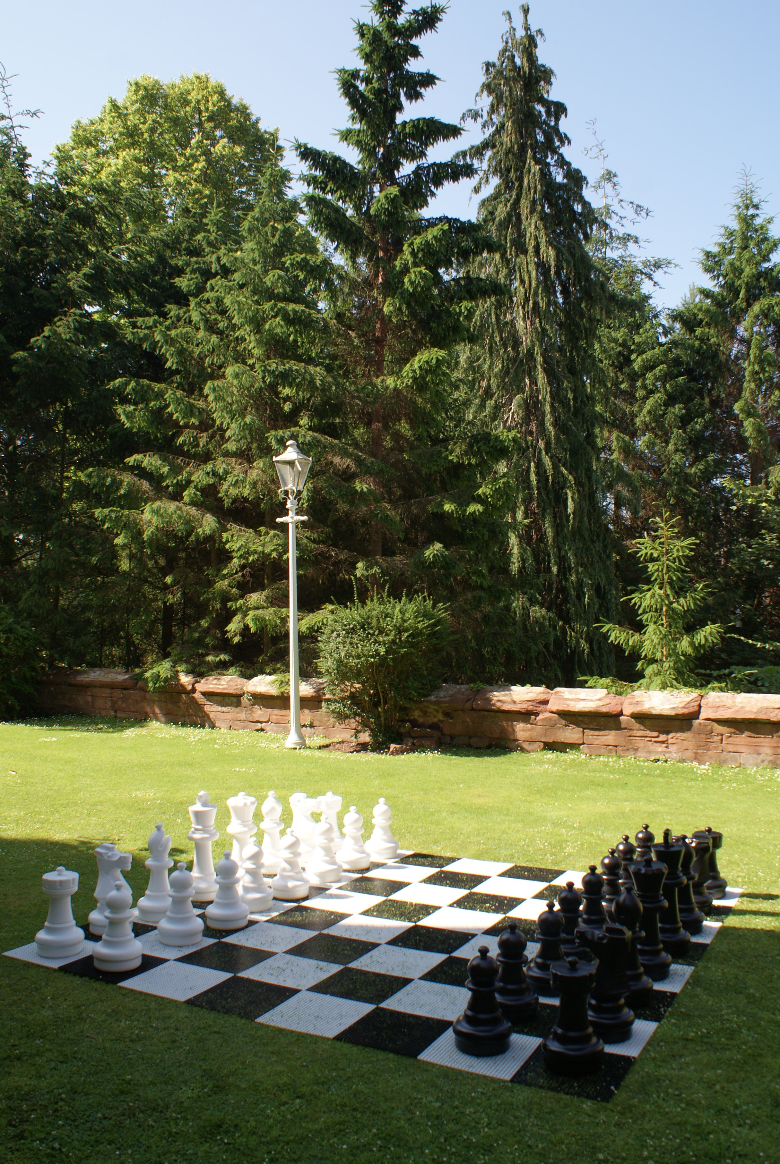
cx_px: 408
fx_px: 1037
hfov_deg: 41.2
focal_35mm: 32
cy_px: 569
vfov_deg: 58.7
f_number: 10
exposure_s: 1/80
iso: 100
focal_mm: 20
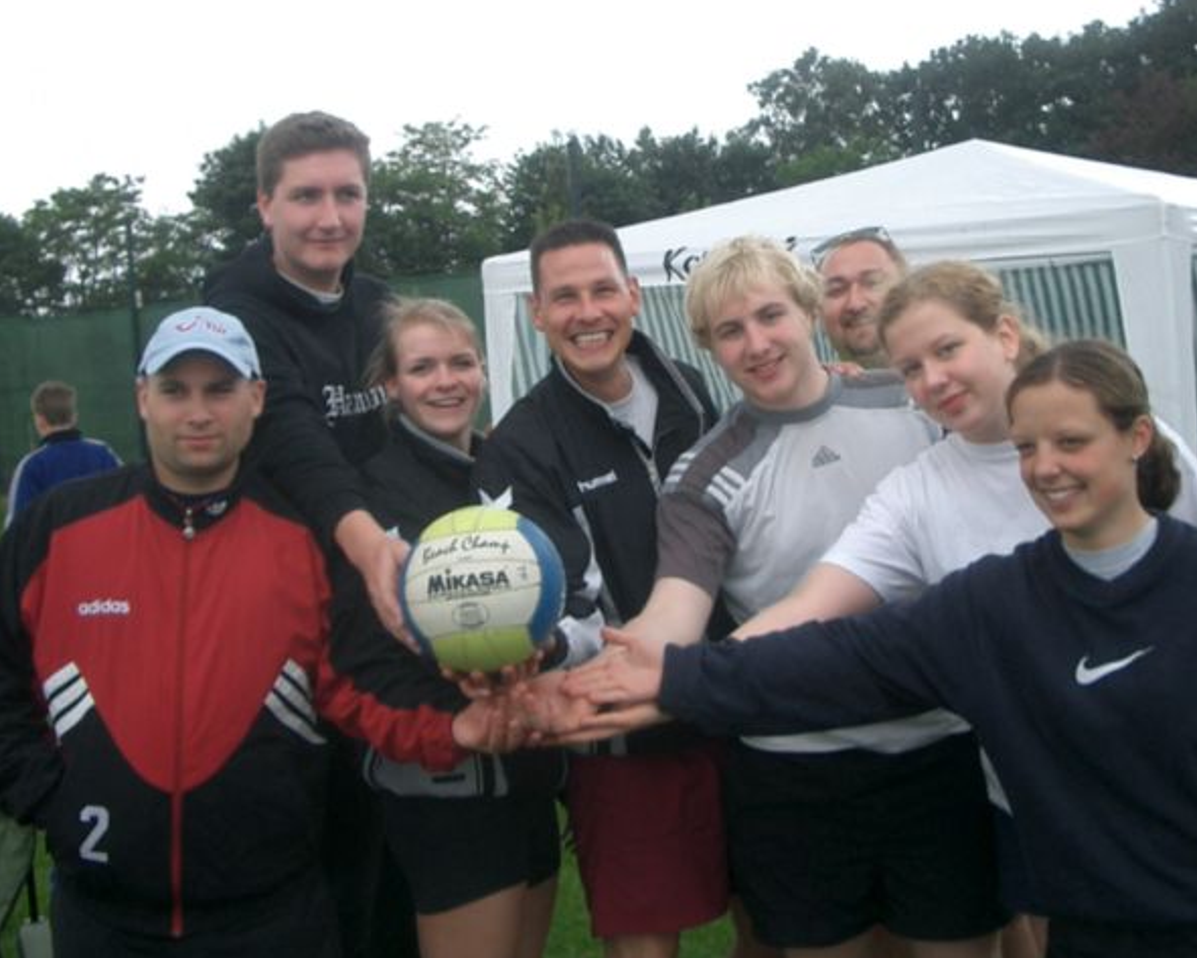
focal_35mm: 37
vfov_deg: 40.1
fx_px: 1311
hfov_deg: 49.1
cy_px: 478
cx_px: 614
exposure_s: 1/400
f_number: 2.6
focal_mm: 5.8
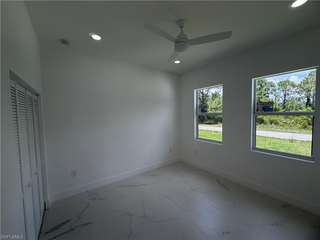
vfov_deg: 85.7
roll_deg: +1.2
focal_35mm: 14
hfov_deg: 102.1
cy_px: 120
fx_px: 129
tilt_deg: -3.1
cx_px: 160
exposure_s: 1/231
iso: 50
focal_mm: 2.22
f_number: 2.2
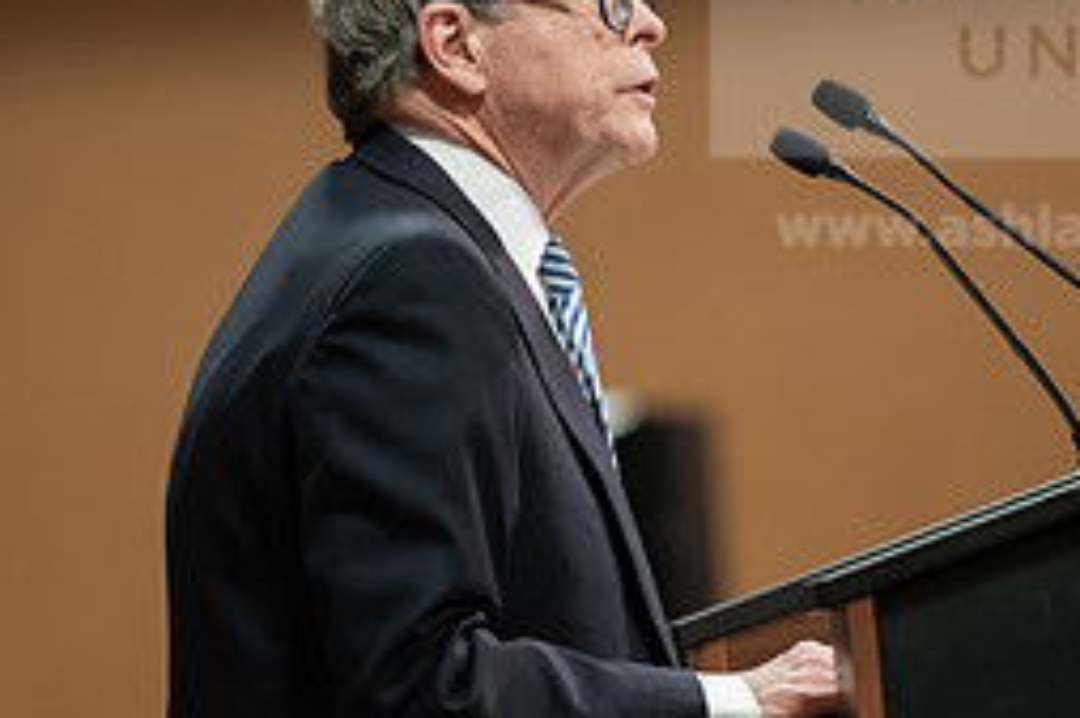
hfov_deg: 4.5
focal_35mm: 457
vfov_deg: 3.0
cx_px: 583
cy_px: 317
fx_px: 13701
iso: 2000
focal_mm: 200
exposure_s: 1/200
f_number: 2.8
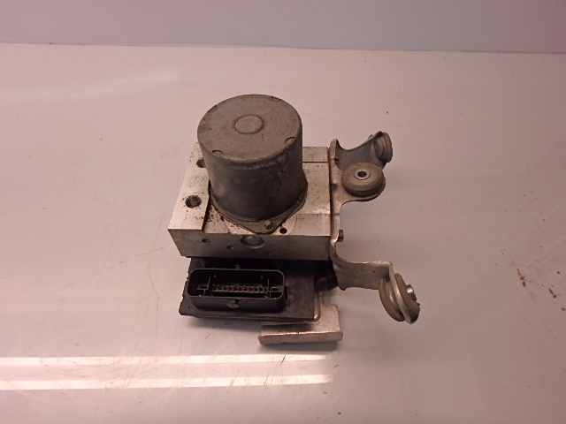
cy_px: 212
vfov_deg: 63.4
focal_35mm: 21
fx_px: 343
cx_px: 283
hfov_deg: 79.0
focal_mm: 3.7
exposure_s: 1/80
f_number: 3.5
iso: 125
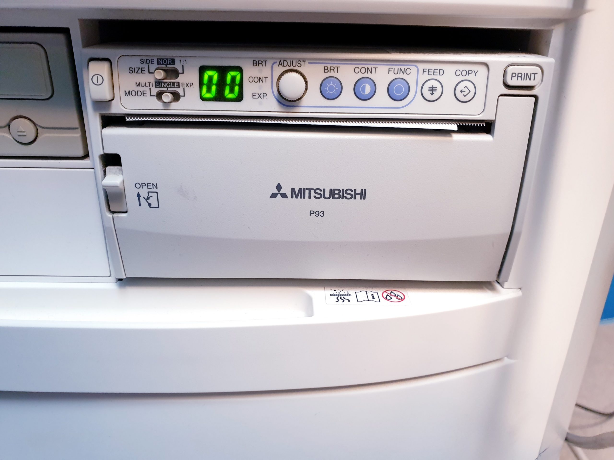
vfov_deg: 53.1
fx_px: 461
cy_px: 230
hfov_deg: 67.3
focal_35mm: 26
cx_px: 307
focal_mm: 4.3
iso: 250
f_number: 2.4
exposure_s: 1/50
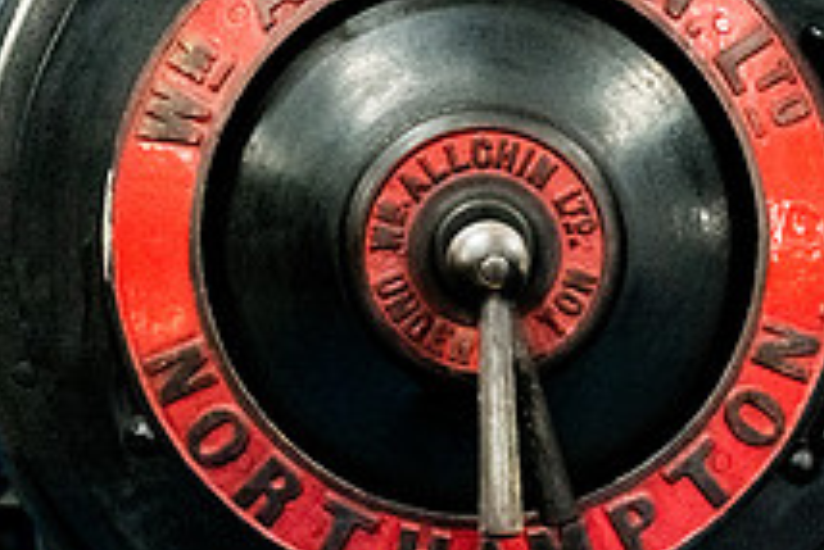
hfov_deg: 30.9
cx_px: 466
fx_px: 1489
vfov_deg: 20.9
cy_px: 306
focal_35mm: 65
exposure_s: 1/200
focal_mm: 24
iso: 8000
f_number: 4
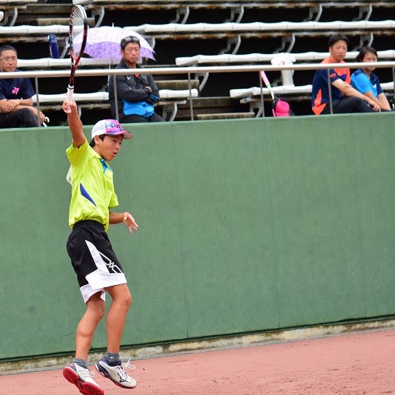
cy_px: 226
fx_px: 2789
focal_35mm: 216
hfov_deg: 8.1
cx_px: 66
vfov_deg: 8.1
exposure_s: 1/1250
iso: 500
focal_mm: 98
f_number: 4.5
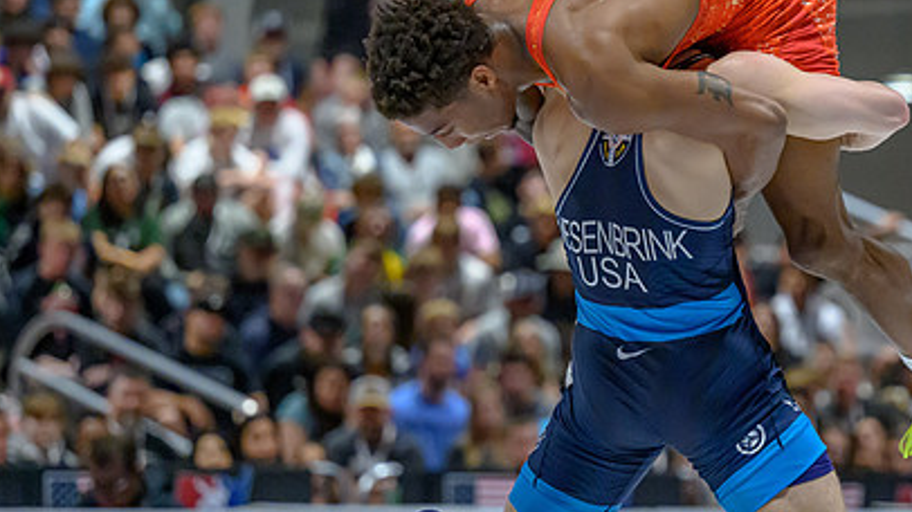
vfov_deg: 4.9
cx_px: 714
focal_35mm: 250
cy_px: 168
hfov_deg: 8.6
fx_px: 6043
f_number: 2.8
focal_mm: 120
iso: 5600
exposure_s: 1/640
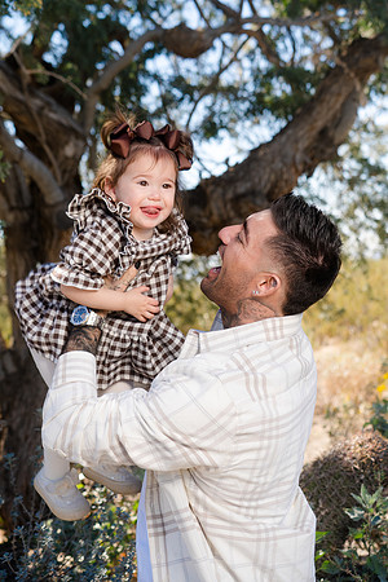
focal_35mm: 70
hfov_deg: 19.5
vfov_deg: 28.8
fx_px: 1132
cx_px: 194
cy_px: 291
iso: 125
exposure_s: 1/250
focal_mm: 70
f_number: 5.6
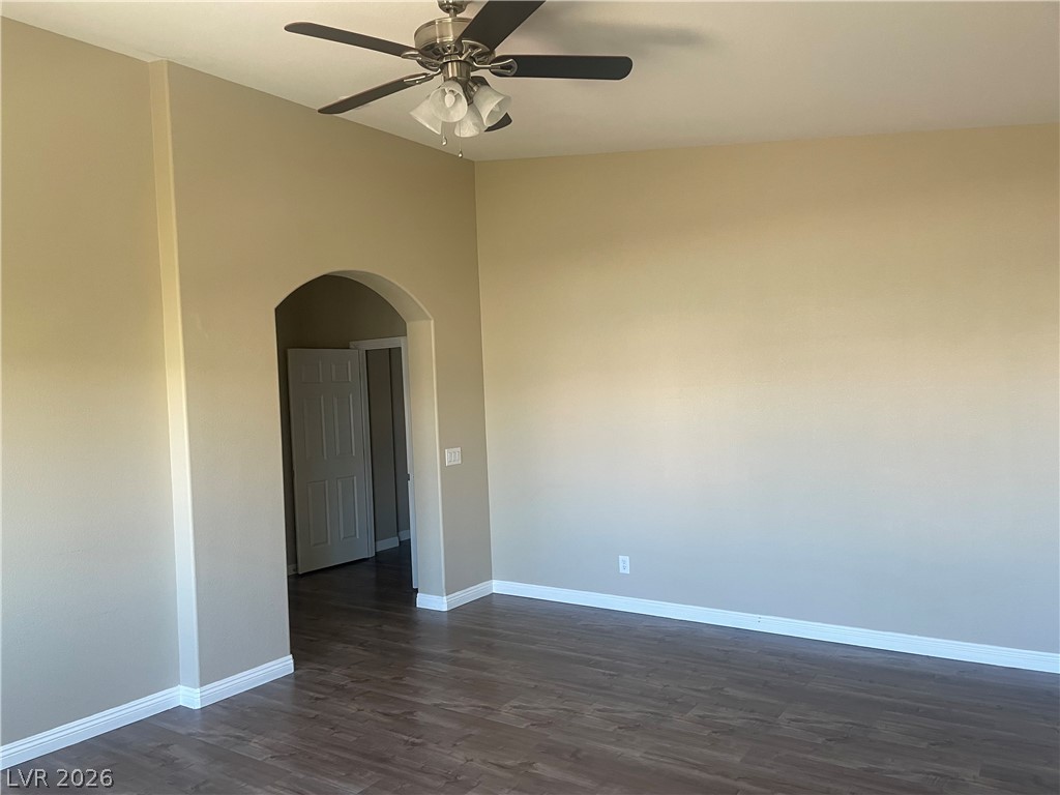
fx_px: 796
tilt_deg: -1.6
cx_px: 530
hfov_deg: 67.3
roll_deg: +2.9
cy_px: 398
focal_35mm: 26
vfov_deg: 53.1
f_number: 1.6
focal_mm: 4.2
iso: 125
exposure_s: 1/85
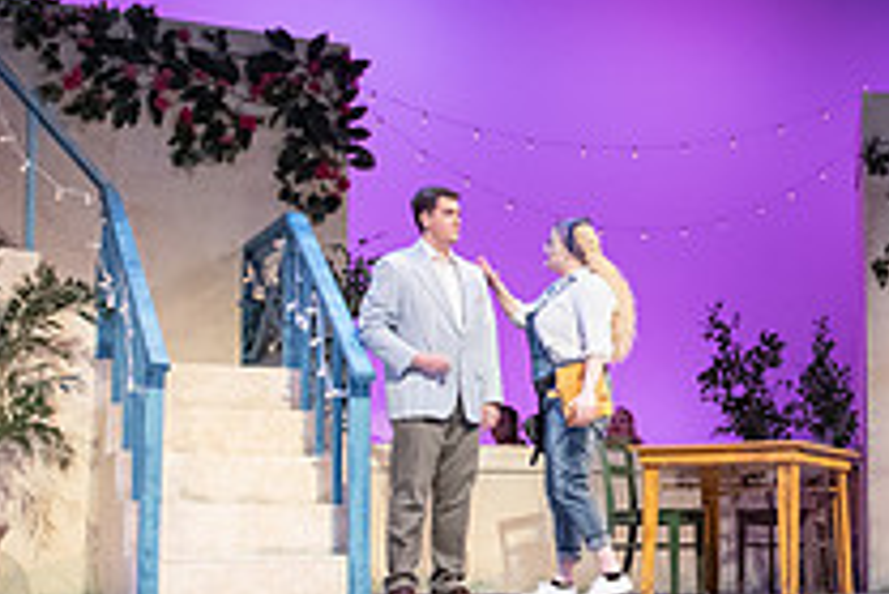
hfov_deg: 28.7
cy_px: 472
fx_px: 1656
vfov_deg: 20.1
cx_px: 821
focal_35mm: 67
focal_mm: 24
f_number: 2.8
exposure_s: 1/250
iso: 4000
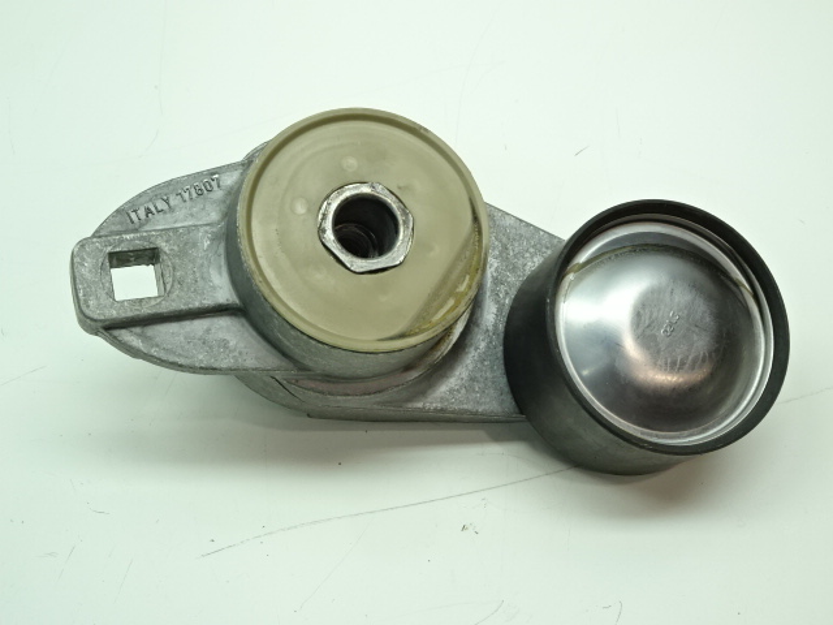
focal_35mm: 54
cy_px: 312
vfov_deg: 27.0
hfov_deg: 35.5
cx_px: 416
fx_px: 1299
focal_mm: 9.18
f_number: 4.5
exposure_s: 1/60
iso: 250
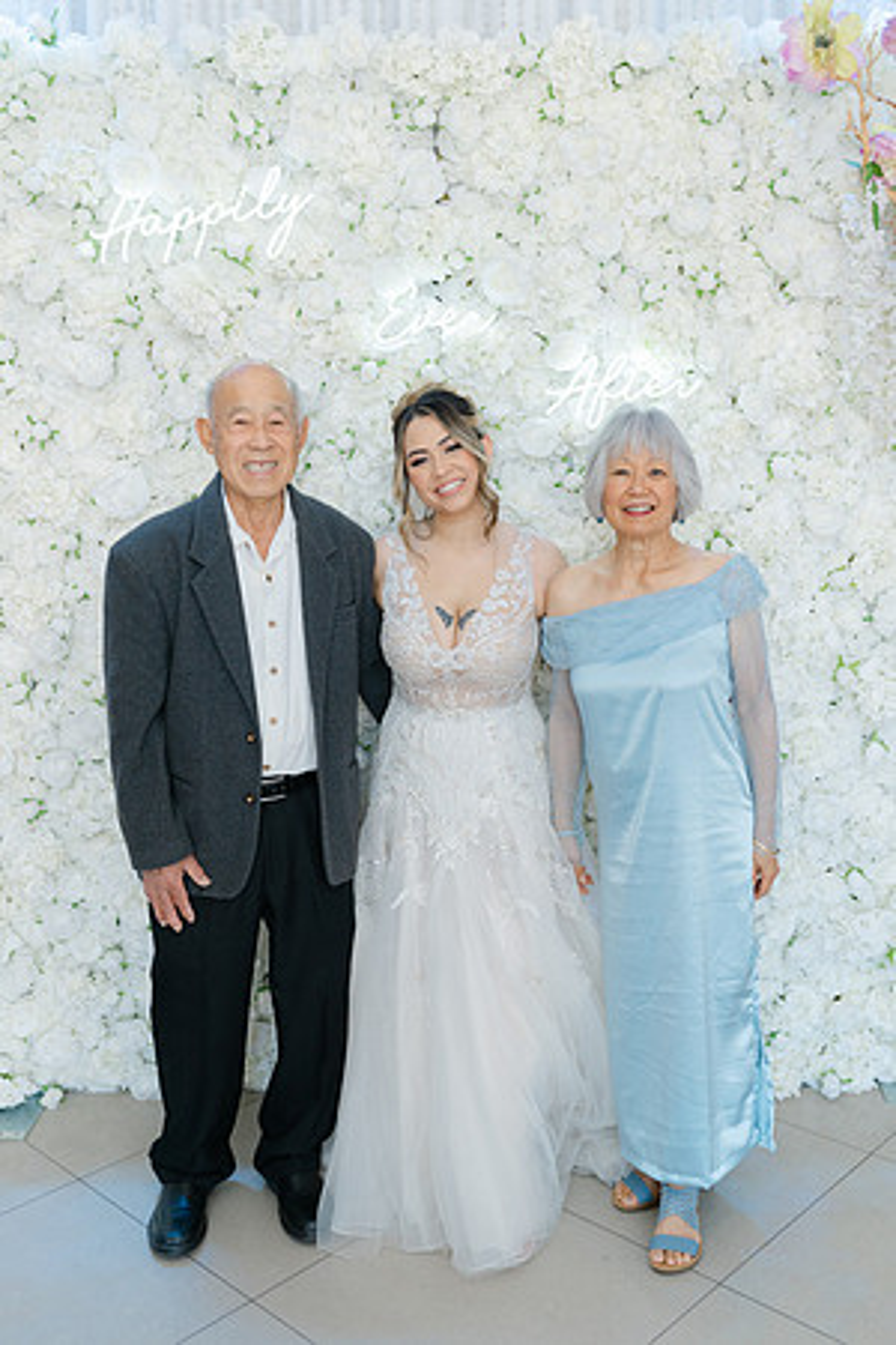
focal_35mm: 35
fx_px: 1307
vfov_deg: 54.4
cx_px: 448
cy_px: 672
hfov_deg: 37.9
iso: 400
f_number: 4
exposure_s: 1/200
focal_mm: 35
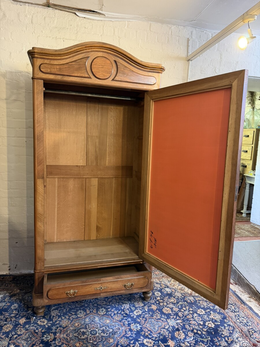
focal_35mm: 24
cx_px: 130
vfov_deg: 71.6
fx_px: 240
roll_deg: -3.0
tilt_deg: -8.5
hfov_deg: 56.8
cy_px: 174
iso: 500
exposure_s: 1/50
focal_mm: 6.76
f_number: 1.78
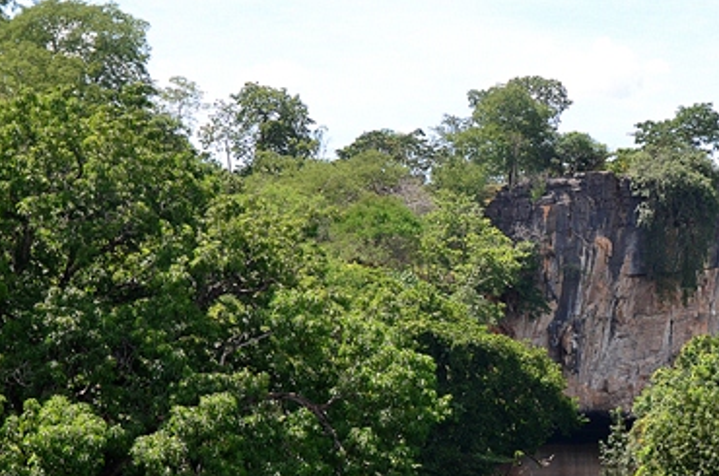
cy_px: 447
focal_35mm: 91
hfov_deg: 22.1
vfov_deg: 14.8
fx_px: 1814
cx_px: 580
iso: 200
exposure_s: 1/400
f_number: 6.3
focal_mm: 32
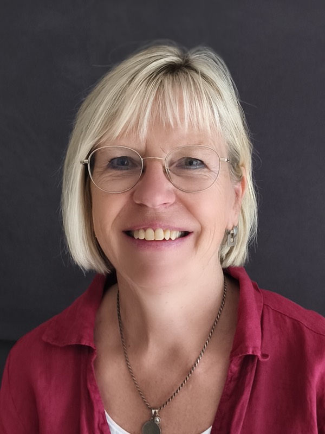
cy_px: 217
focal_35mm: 46
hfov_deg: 31.5
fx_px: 576
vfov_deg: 41.2
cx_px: 162
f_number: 1.65
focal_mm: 6.18
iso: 1250
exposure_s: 1/50
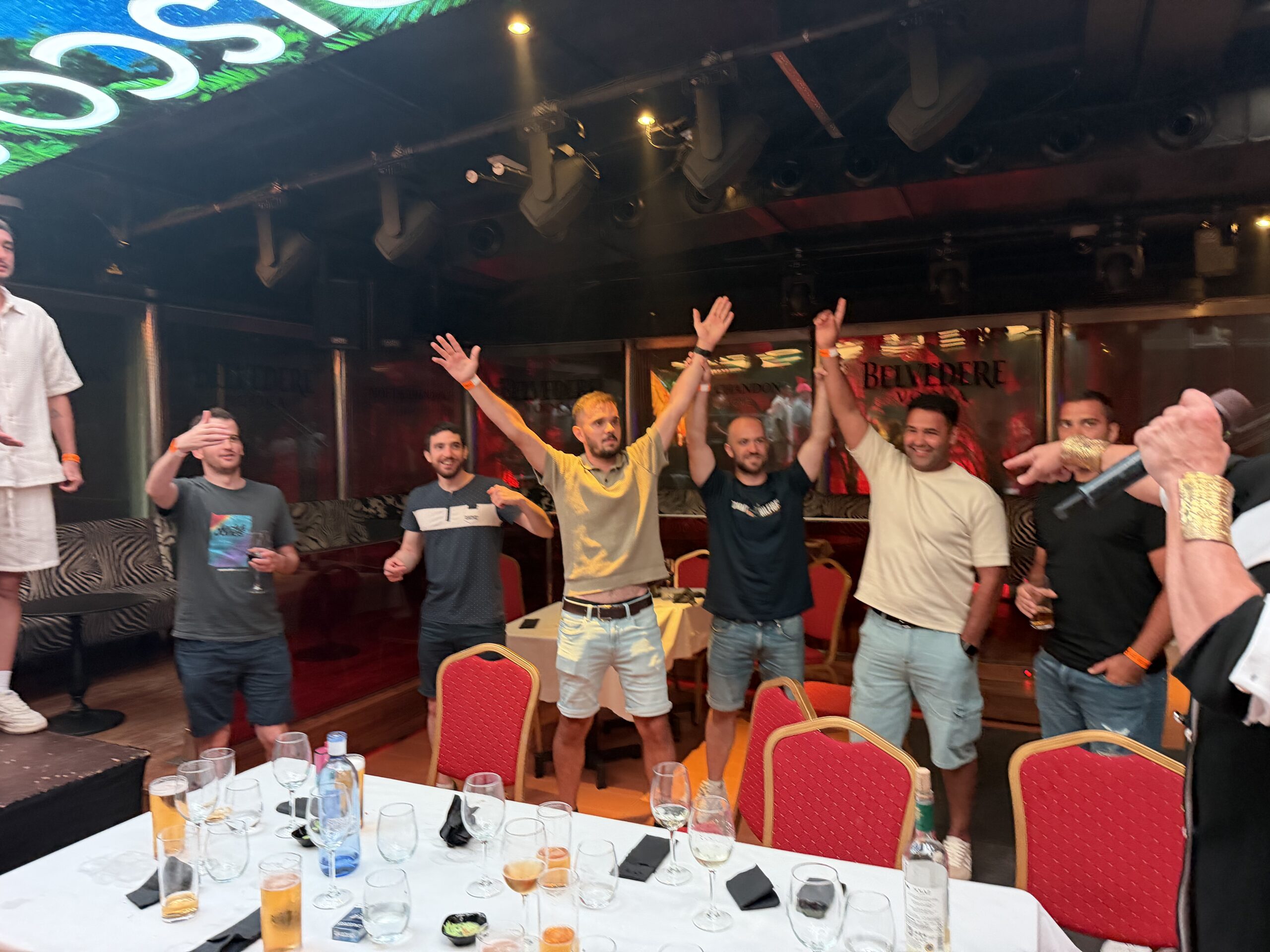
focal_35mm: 24
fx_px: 881
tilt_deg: +0.1
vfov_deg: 56.8
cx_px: 635
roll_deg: -1.1
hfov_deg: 71.6
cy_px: 476
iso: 400
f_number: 1.78
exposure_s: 1/60
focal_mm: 6.76
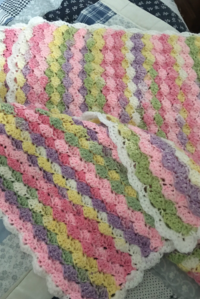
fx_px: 258
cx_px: 89
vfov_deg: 60.3
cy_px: 153
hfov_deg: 42.3
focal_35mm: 31
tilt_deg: -59.4
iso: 80
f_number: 2.2
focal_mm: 4.15
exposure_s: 1/4
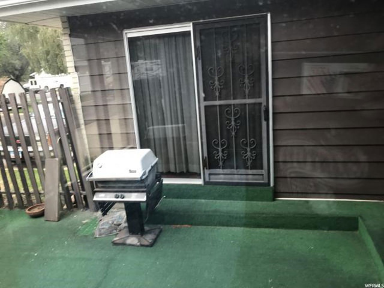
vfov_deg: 49.7
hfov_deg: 63.4
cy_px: 144
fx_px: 311
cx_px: 192
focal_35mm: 28
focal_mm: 3.99
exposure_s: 1/30
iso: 25
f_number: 1.8
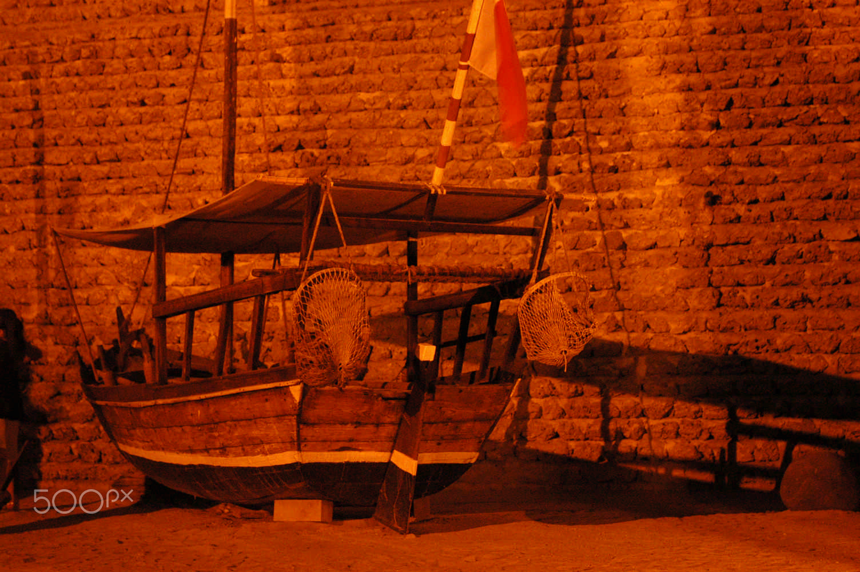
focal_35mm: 66
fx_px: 1575
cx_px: 430
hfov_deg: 30.5
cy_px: 286
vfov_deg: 20.6
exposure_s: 1/2
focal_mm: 44
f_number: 5.3
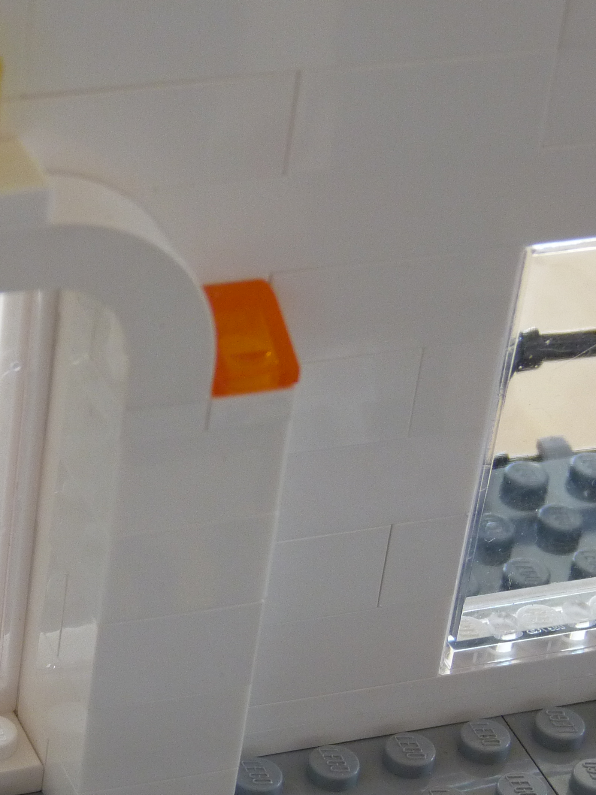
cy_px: 536
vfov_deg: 12.0
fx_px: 3766
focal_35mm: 164
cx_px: -33
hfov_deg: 9.0
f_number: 3.4
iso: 200
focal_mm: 15.5
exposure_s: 1/80
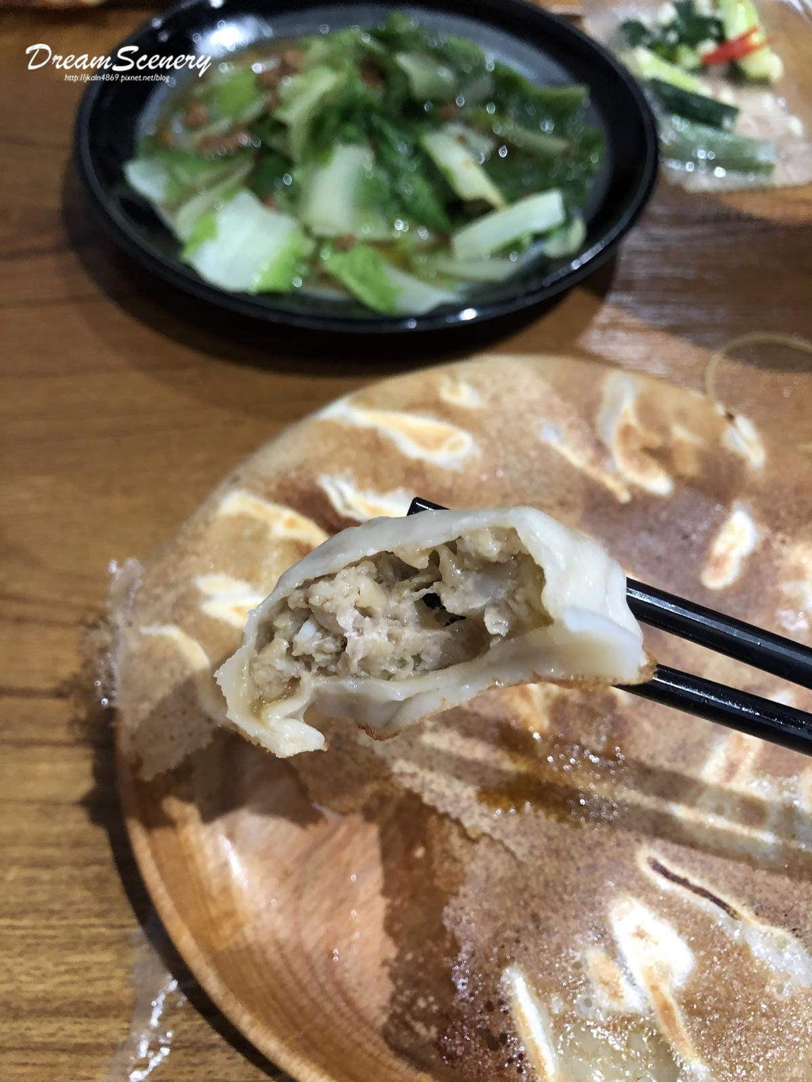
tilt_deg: -58.9
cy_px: 541
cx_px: 406
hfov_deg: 49.7
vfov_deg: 63.4
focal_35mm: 28
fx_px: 876
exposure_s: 1/9
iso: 100
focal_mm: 3.99
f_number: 1.8
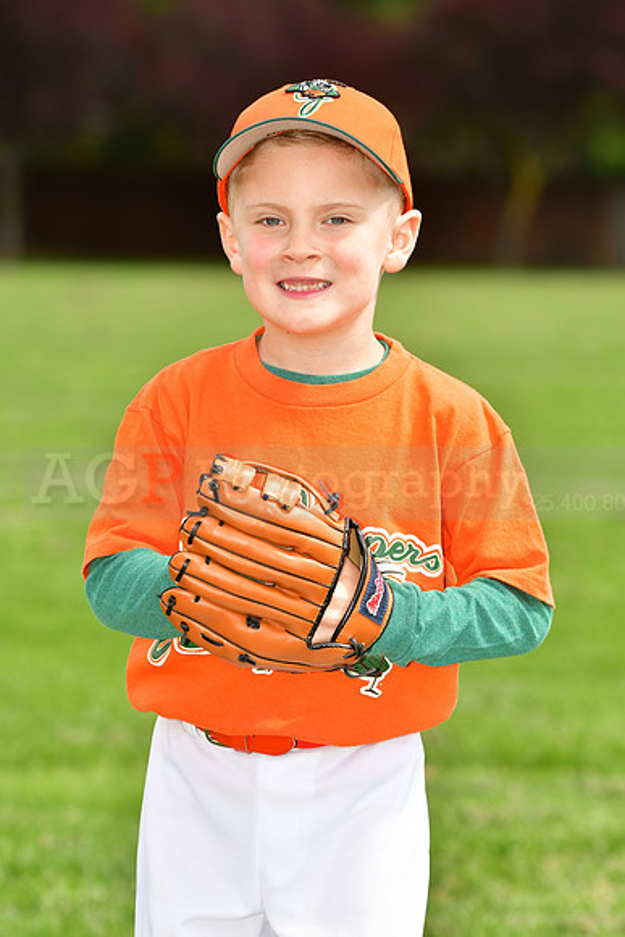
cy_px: 468
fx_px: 5075
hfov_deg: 7.0
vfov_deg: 10.5
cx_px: 312
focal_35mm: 195
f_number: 5
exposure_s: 1/500
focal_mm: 130
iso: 200
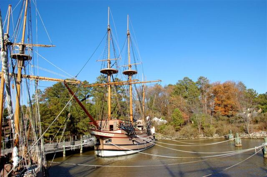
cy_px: 88
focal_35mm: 27
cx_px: 134
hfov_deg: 67.4
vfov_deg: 47.8
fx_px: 200
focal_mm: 18
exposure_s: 1/250
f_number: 10
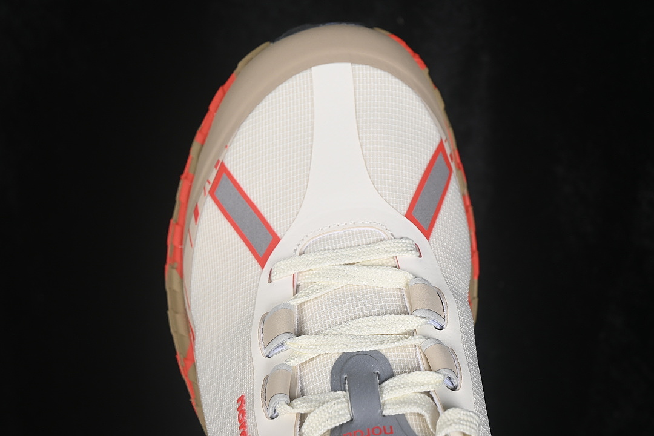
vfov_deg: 18.2
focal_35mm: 75
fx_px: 1362
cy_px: 218
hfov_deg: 27.0
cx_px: 327
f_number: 7.1
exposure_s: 1/80
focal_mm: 50
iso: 160
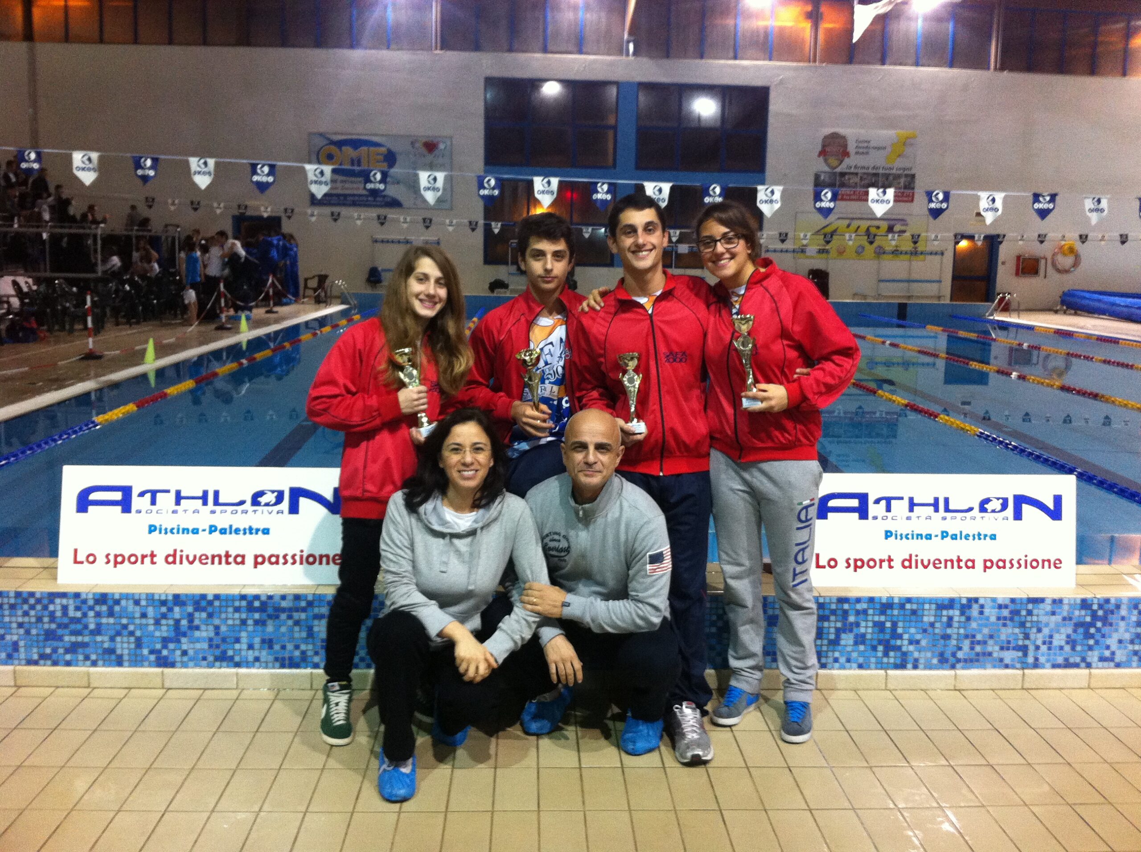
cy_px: 426
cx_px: 570
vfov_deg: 40.6
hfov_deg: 52.7
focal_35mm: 35
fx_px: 1152
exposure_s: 1/15
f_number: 2.8
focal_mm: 3.85
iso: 250
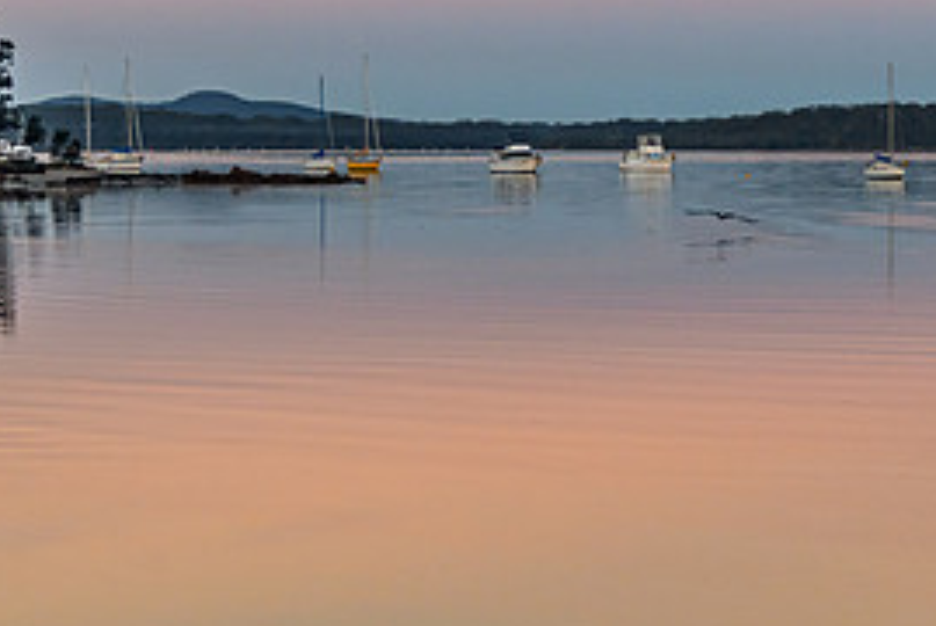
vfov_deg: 9.0
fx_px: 3982
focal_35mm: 153
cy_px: 234
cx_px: 737
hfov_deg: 13.3
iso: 400
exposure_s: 1/60
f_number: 9
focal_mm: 46
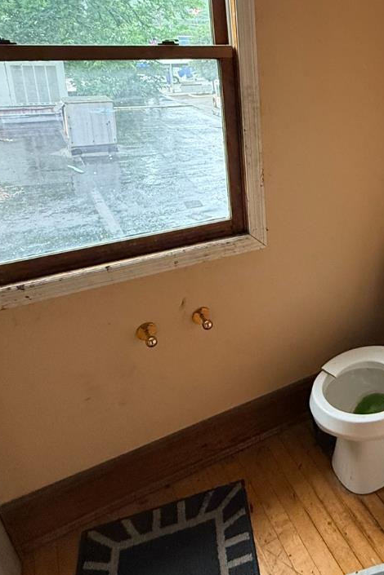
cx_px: 393
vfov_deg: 58.7
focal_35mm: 31
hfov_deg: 37.4
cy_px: 183
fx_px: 496
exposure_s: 1/99
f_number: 2.2
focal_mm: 2.22
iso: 320
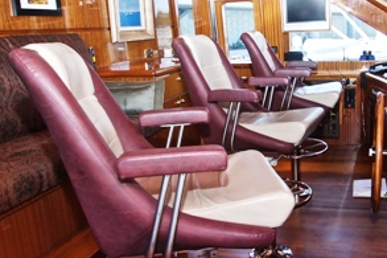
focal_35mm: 36
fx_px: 388
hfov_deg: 51.7
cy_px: 121
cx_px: 269
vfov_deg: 36.7
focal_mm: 11
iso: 500
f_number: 4.5
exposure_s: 1/60
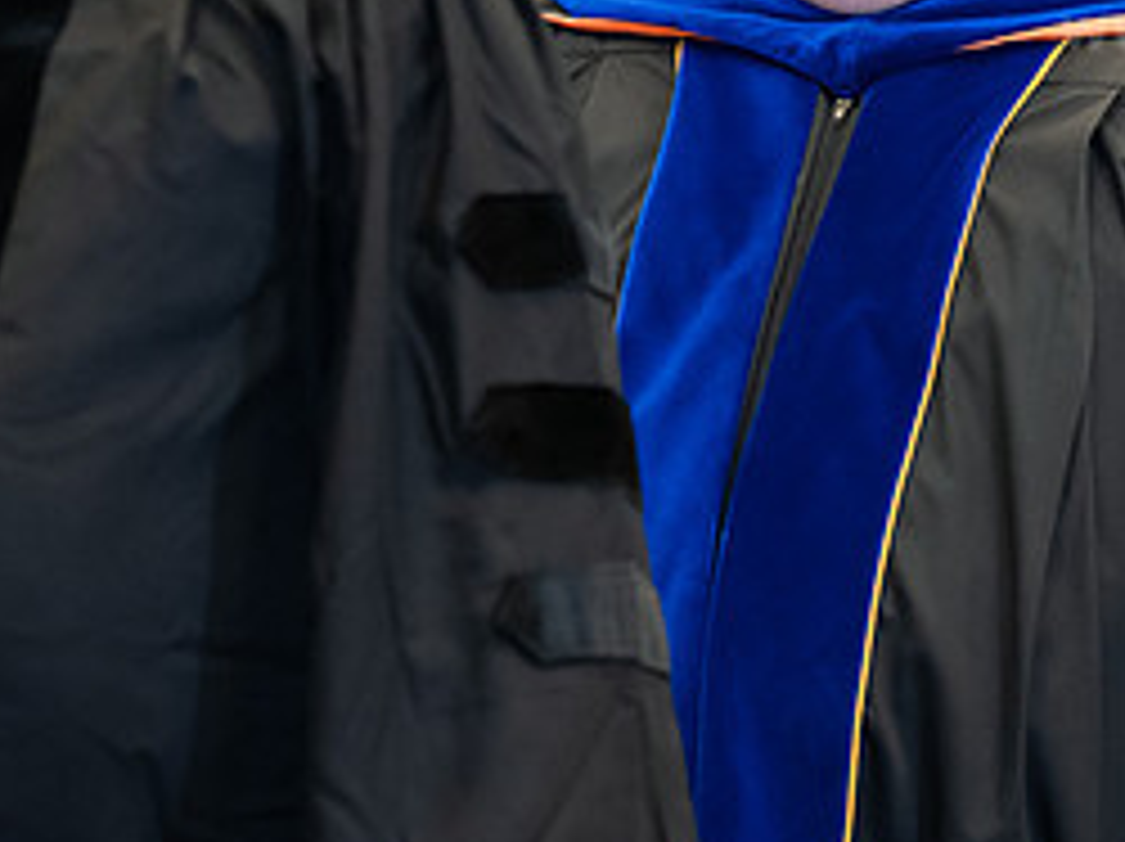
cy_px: 124
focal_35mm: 212
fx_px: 6883
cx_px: 855
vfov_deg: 7.0
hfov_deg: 9.3
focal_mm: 95
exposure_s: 1/200
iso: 2000
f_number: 3.5
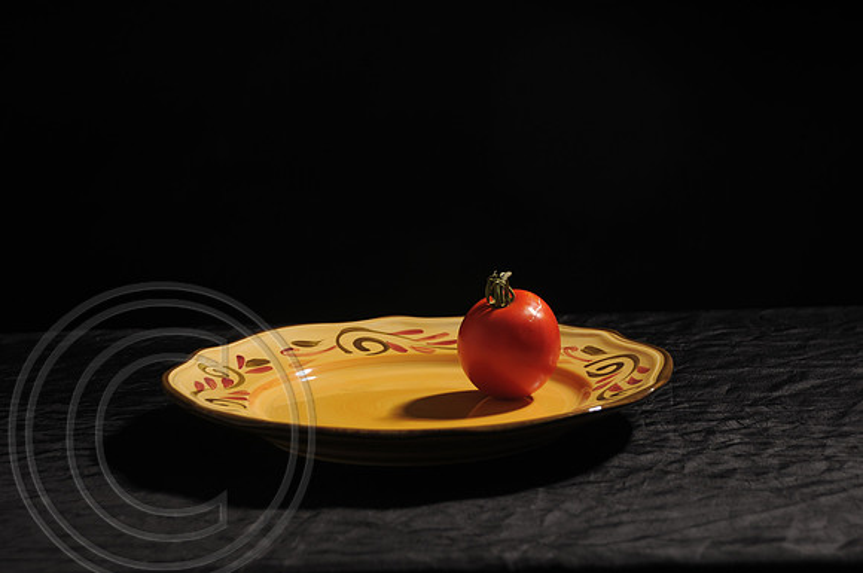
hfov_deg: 21.9
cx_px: 432
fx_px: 2226
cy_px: 286
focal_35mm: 93
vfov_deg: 14.7
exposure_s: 1/100
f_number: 5.6
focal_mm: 62
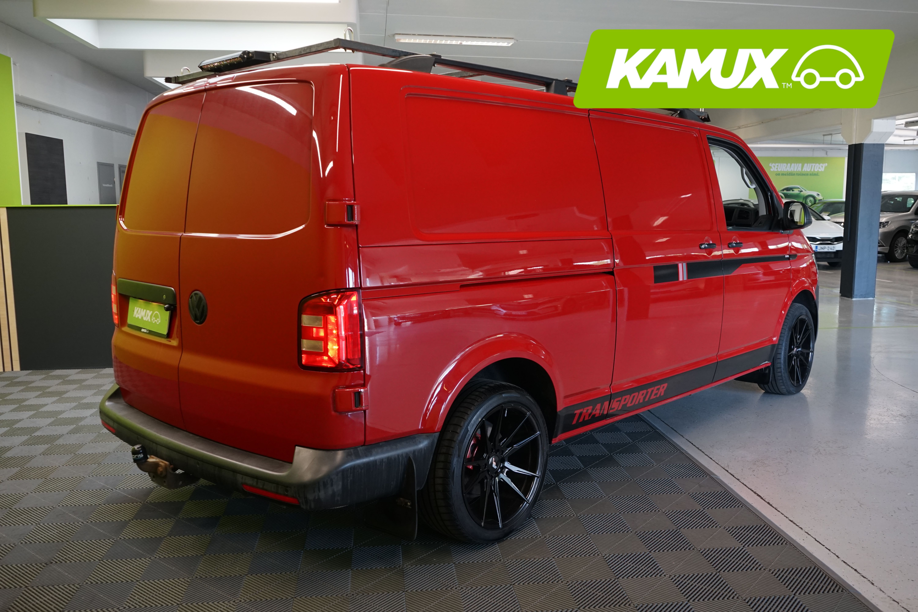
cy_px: 306
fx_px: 765
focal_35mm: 30
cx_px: 459
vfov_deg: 43.6
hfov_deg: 61.9
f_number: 6.3
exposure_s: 1/30
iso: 1250
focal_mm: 30
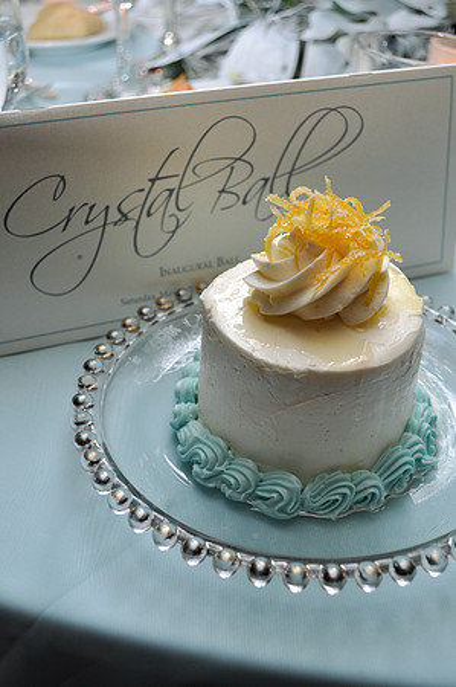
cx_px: 228
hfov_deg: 31.8
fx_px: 800
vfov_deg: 46.4
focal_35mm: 42
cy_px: 344
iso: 400
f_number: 5.6
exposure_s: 1/60
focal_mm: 28
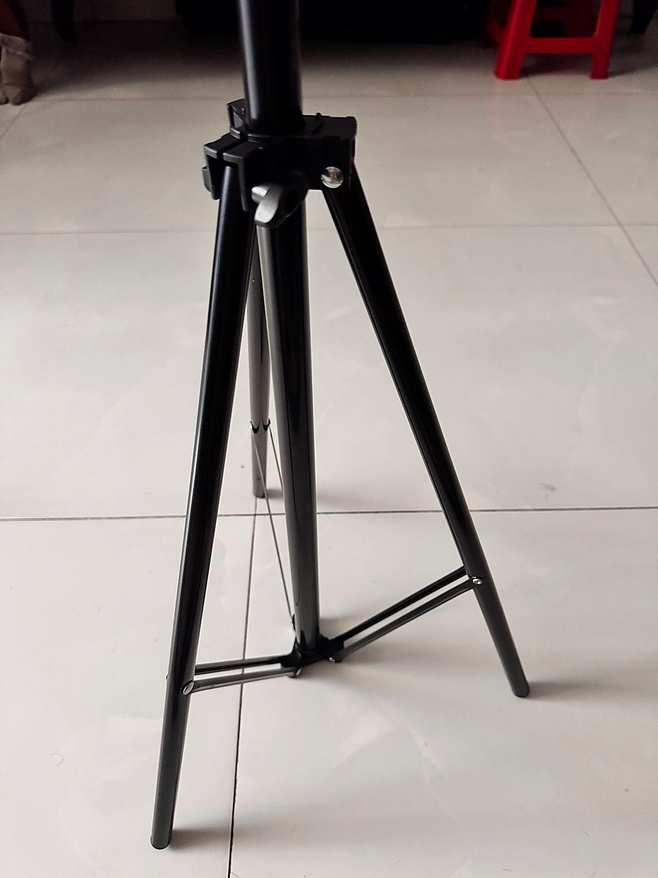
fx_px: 608
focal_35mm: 24
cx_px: 329
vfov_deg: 71.6
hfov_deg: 56.8
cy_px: 439
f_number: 1.78
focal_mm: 6.76
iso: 800
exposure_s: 1/33
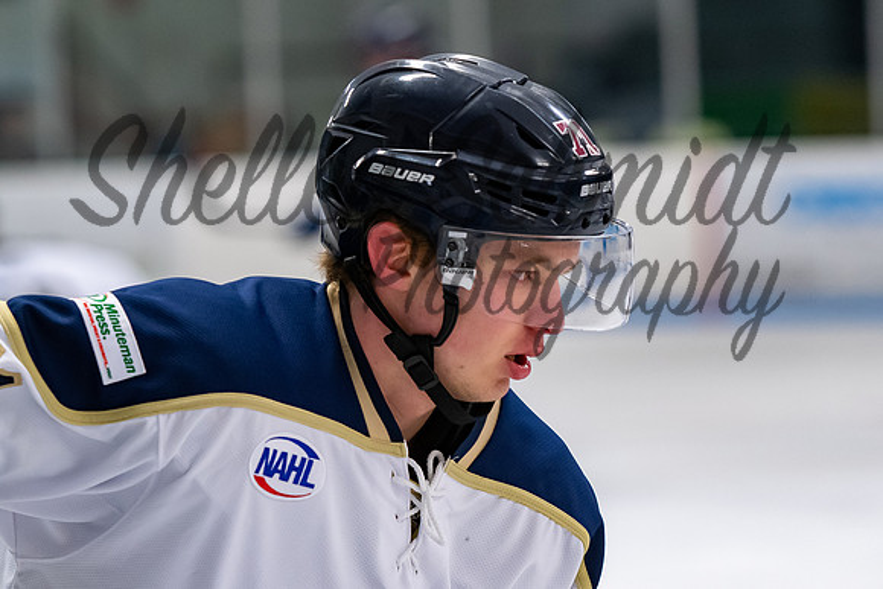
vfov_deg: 5.6
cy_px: 294
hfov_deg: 8.4
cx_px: 496
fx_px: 5993
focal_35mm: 244
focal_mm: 145
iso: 2500
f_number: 3.2
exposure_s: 1/800
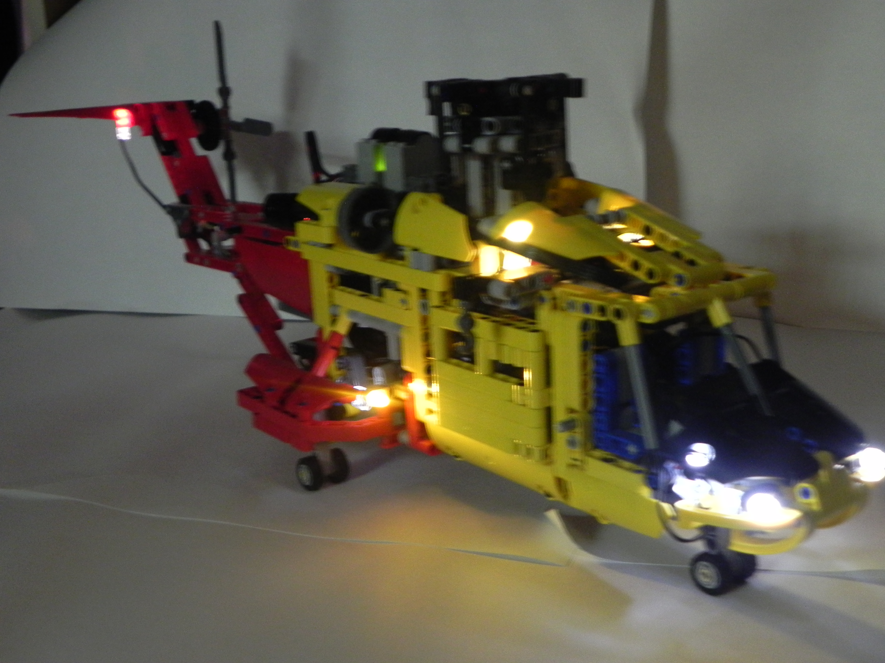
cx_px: 442
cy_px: 332
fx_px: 1048
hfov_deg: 45.8
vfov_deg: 35.1
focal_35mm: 41
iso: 472
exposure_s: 2
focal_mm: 7.3
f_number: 3.2
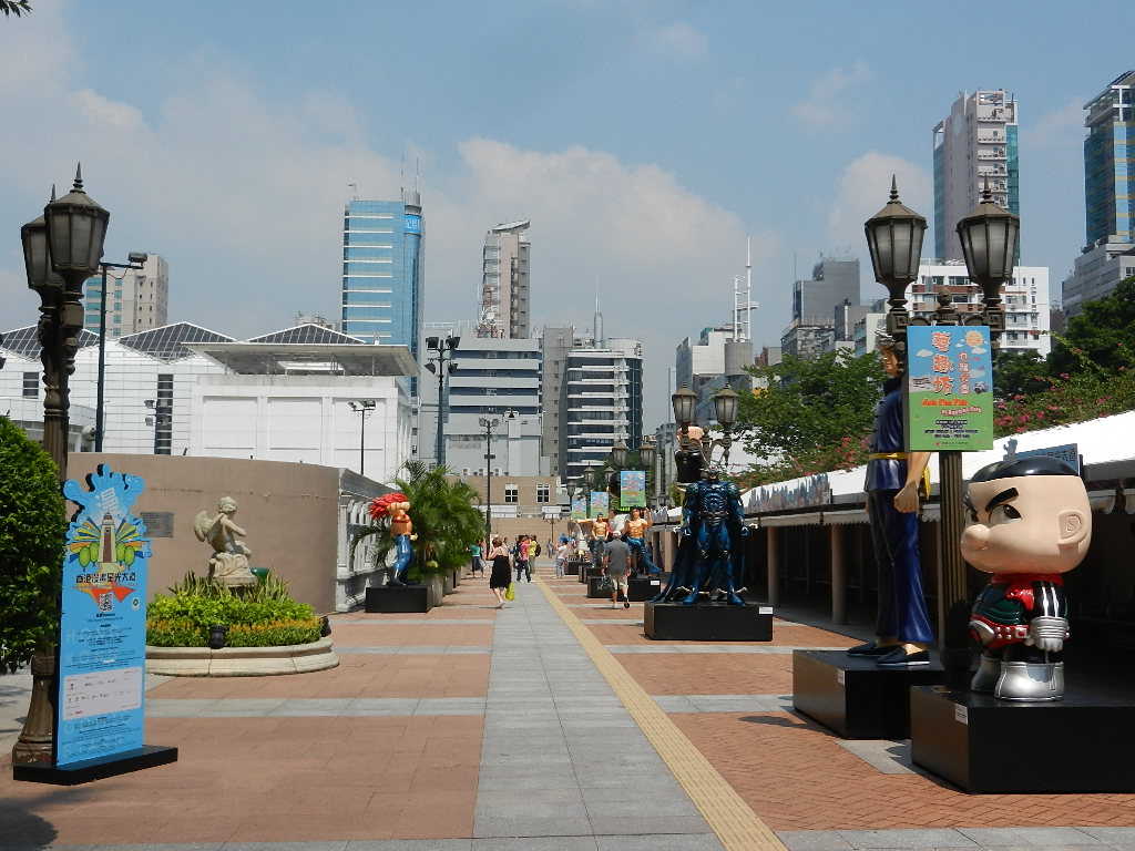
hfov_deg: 49.0
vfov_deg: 37.7
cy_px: 426
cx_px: 568
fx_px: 1246
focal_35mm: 38
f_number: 8
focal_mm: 6.9
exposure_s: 1/640
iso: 160
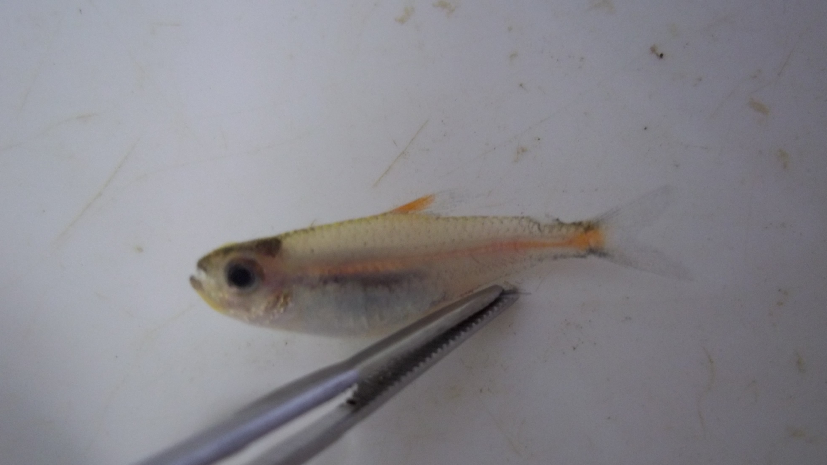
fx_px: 877
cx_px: 418
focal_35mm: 40
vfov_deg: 29.7
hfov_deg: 50.5
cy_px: 246
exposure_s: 1/15
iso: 160
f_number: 3.1
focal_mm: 6.5
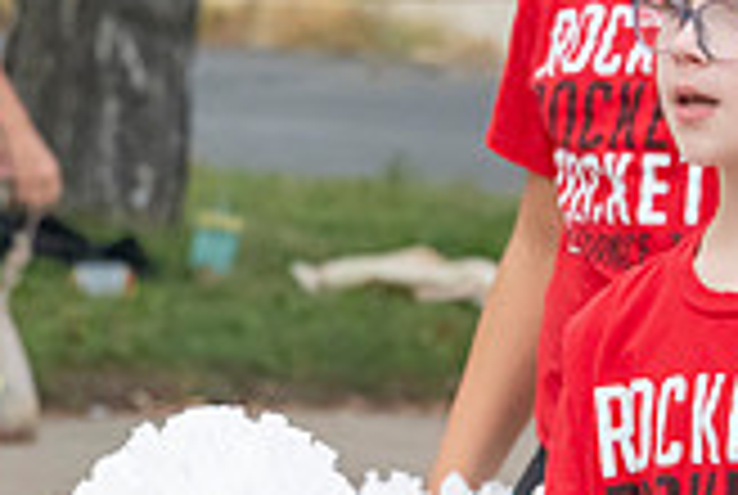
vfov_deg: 1.6
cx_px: 302
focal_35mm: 883
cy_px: 317
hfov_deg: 2.3
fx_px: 18134
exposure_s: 1/500
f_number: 11
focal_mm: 250
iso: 3200
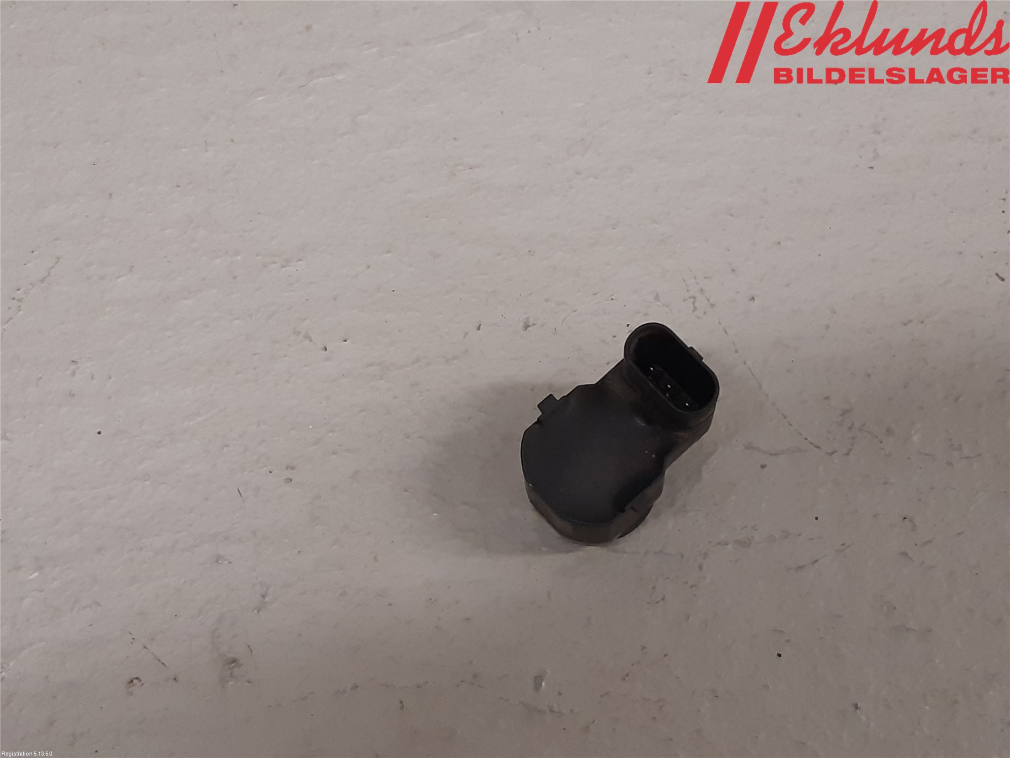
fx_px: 759
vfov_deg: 53.1
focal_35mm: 26
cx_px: 505
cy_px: 379
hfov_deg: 67.3
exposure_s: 1/60
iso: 125
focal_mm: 3.93
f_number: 1.7
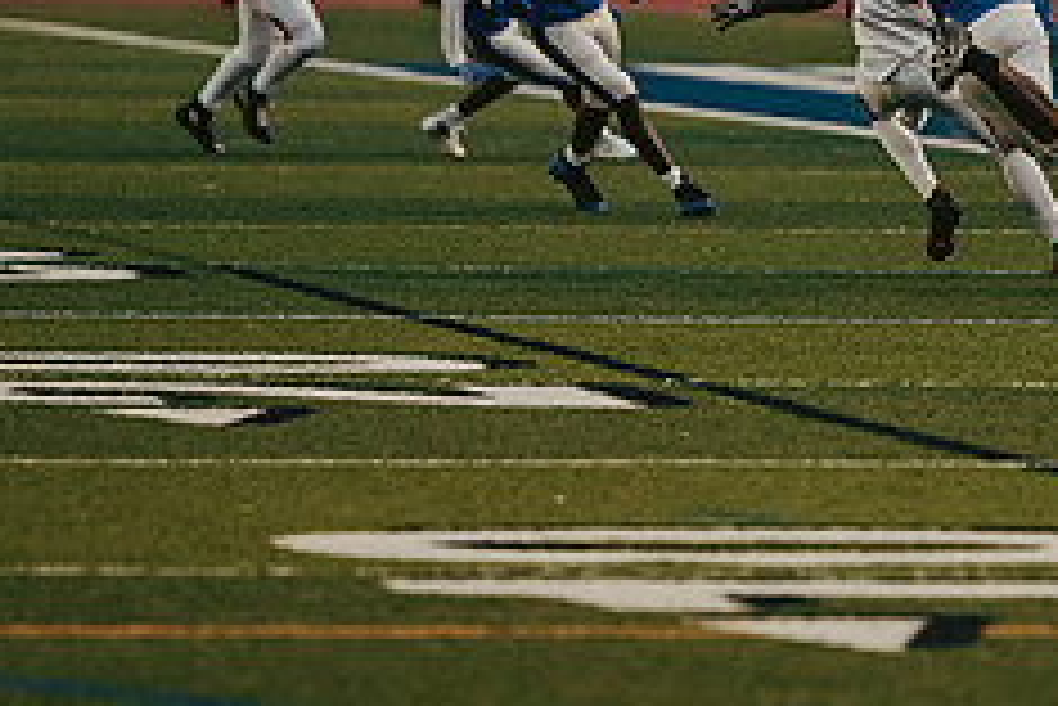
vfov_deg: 3.0
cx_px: 846
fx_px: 13438
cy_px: 29
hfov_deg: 4.5
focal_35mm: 457
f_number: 2.8
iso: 2000
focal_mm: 185
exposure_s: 1/1250
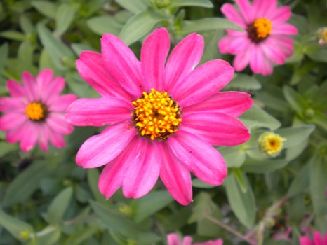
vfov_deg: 35.2
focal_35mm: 41
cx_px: 164
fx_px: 388
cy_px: 122
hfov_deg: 45.8
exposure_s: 1/213
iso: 80
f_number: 3.5
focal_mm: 7.4
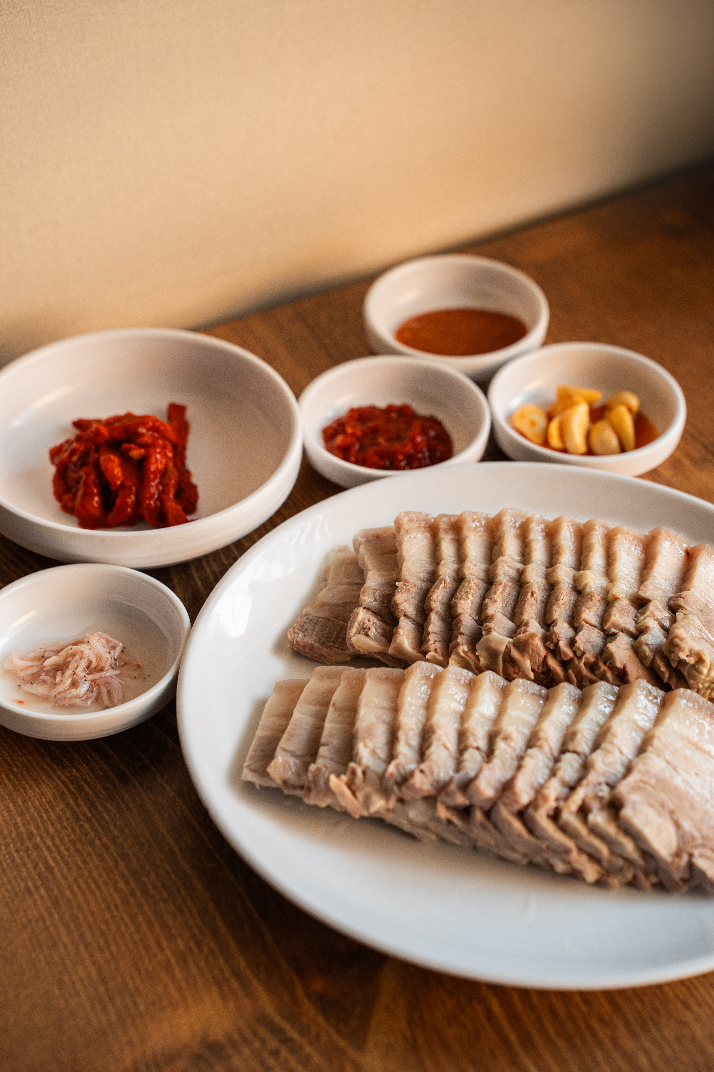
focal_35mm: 67
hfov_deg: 20.3
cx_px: 357
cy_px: 536
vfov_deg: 30.1
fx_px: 1993
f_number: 4
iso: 1000
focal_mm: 67
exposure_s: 1/200
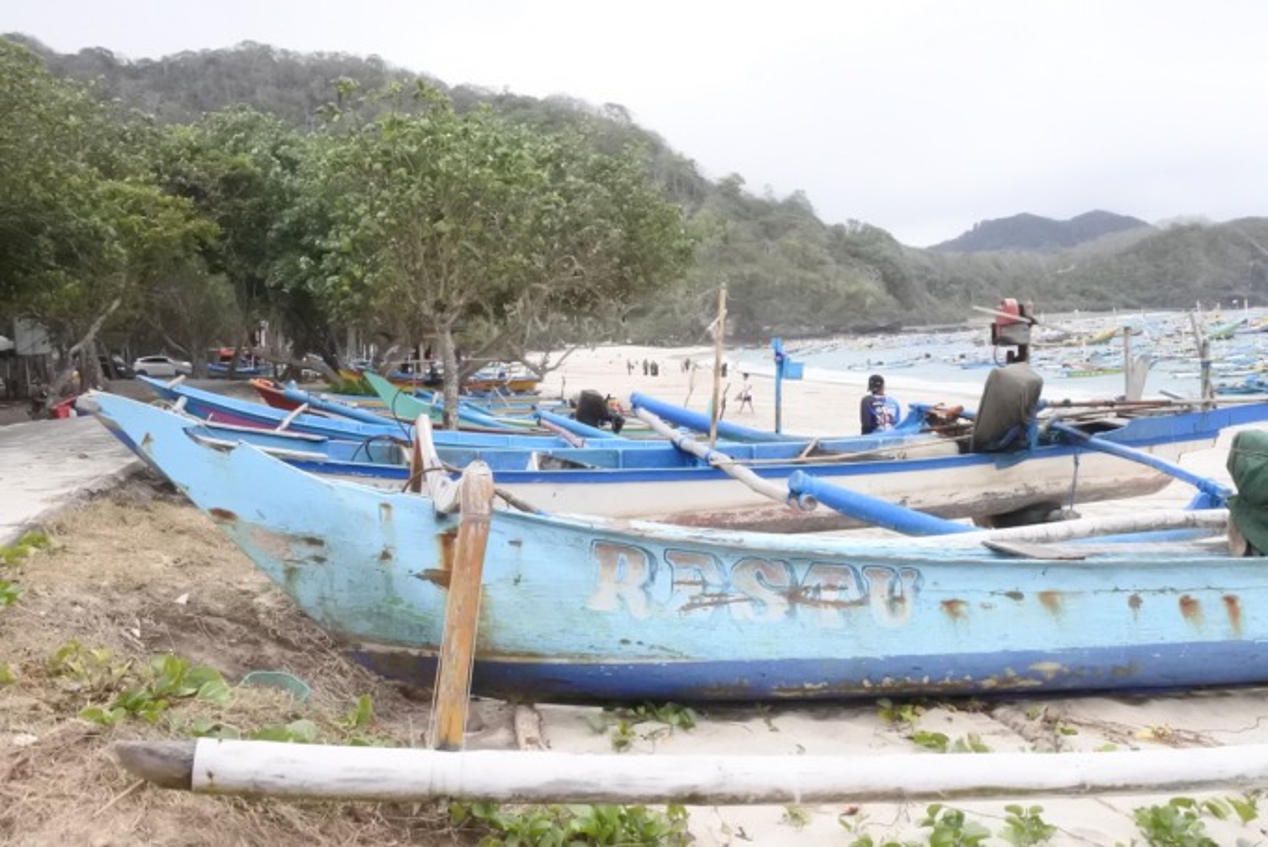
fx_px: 1092
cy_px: 424
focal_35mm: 31
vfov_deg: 42.4
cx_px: 634
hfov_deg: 60.3
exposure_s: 1/2500
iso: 6400
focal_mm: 11.8
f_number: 6.3
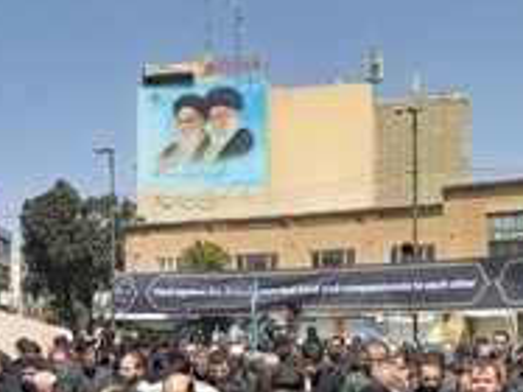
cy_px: 330
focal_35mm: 77
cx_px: -169
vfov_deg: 18.9
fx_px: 1163
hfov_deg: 22.5
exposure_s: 1/1486
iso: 40
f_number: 1.9
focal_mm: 3.6
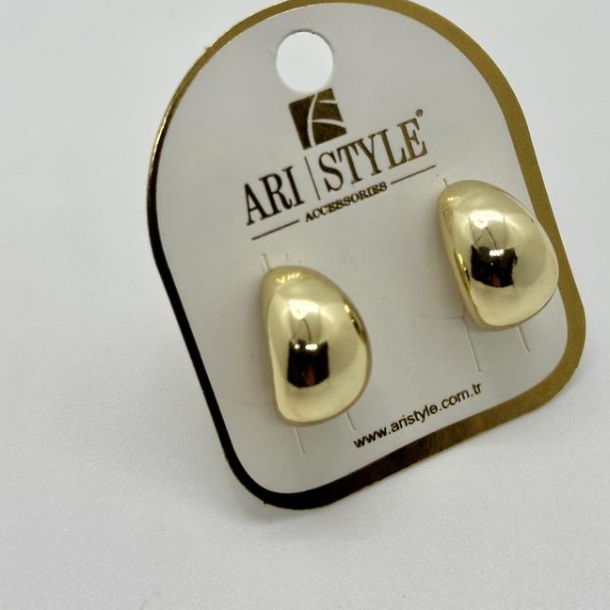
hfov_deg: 25.7
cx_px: 358
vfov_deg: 25.6
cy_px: 213
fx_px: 1336
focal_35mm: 67
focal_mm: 6.86
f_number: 1.78
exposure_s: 1/221
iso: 50
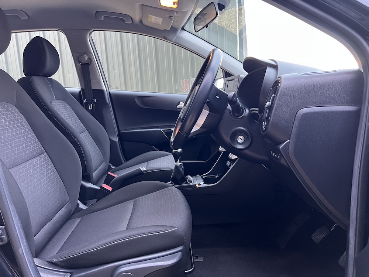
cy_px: 138
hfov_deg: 67.3
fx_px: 277
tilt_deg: -7.5
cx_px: 184
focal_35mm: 26
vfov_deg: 53.1
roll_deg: +4.0
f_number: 1.5
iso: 400
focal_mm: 5.7
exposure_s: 1/60
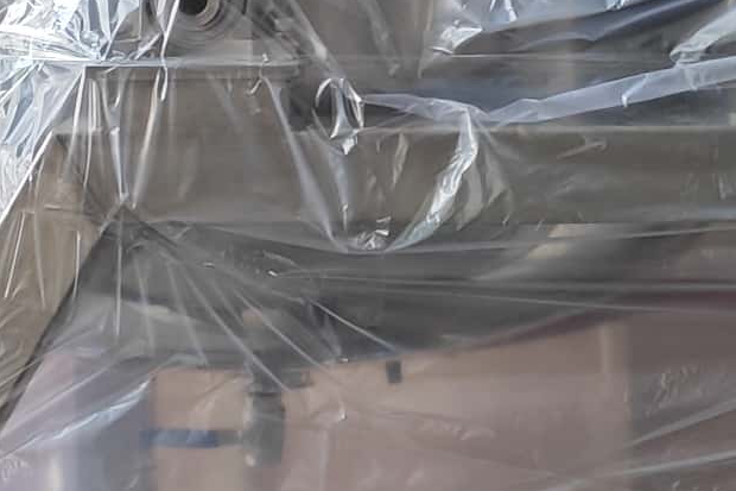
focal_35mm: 158
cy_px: -102
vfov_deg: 8.6
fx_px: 3229
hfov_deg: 12.7
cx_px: 851
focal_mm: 5.43
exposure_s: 1/72.5
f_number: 1.8
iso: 80
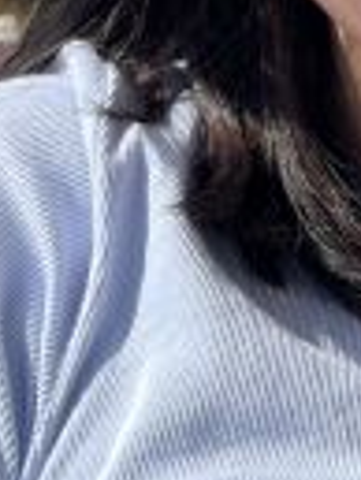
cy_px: -149
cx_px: 391
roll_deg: +2.1
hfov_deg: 12.1
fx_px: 1680
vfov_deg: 15.5
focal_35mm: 121
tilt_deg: -3.7
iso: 50
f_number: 1.6
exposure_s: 1/2358
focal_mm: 5.1
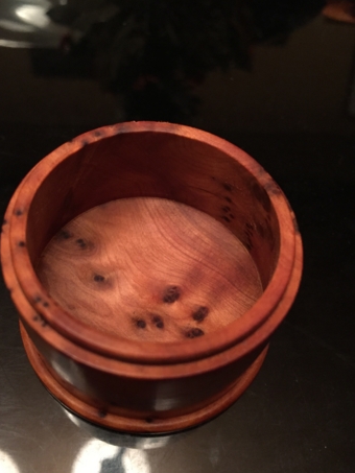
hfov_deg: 44.1
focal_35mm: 32
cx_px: 160
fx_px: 437
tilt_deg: -57.7
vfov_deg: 56.8
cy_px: 244
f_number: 2.2
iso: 250
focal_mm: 4.15
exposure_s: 1/20
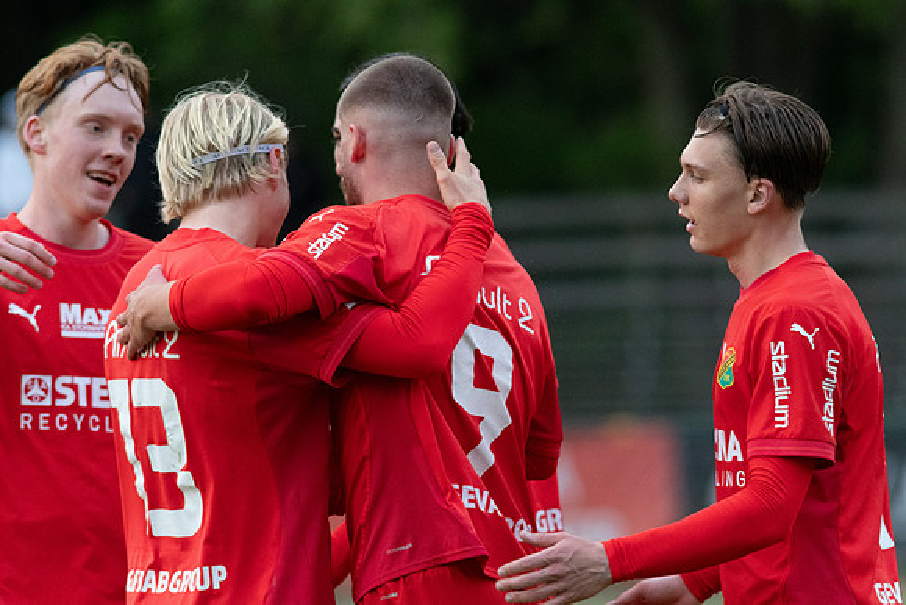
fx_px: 11327
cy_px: 302
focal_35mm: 450
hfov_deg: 4.6
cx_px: 453
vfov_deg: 3.1
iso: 4500
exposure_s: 1/1250
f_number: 4
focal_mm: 300
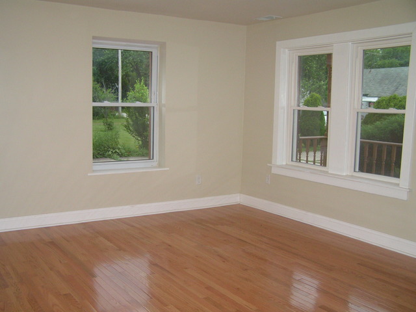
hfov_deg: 49.0
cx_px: 208
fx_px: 457
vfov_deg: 37.7
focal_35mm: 38
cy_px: 156
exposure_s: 1/250
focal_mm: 6.3
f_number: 2.8
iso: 100
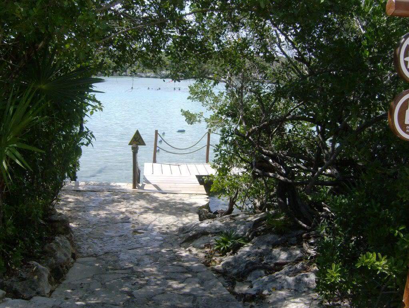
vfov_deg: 39.7
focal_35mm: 36
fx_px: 426
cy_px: 154
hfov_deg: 51.3
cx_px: 204
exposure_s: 1/539
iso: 100
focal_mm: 6
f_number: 4.7
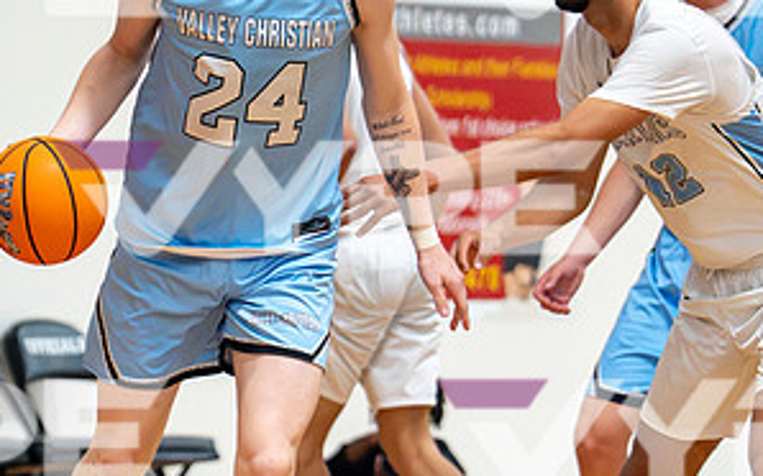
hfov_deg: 4.0
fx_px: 10913
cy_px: 332
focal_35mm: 525
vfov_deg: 2.5
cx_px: 176
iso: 10000
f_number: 3.2
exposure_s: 1/1250
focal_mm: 145
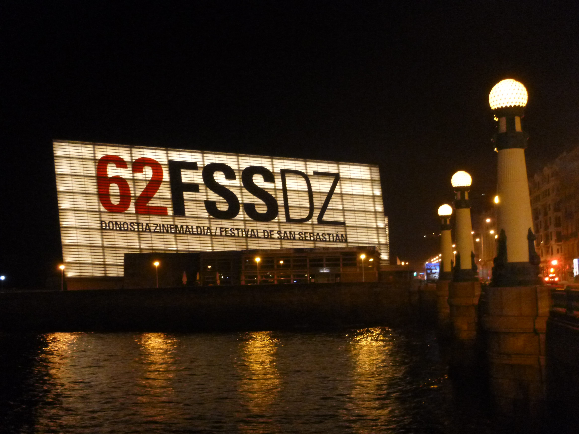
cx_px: 290
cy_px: 217
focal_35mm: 44
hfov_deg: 42.9
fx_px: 736
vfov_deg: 32.9
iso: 800
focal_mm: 7.9
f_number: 4.7
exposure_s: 1/4
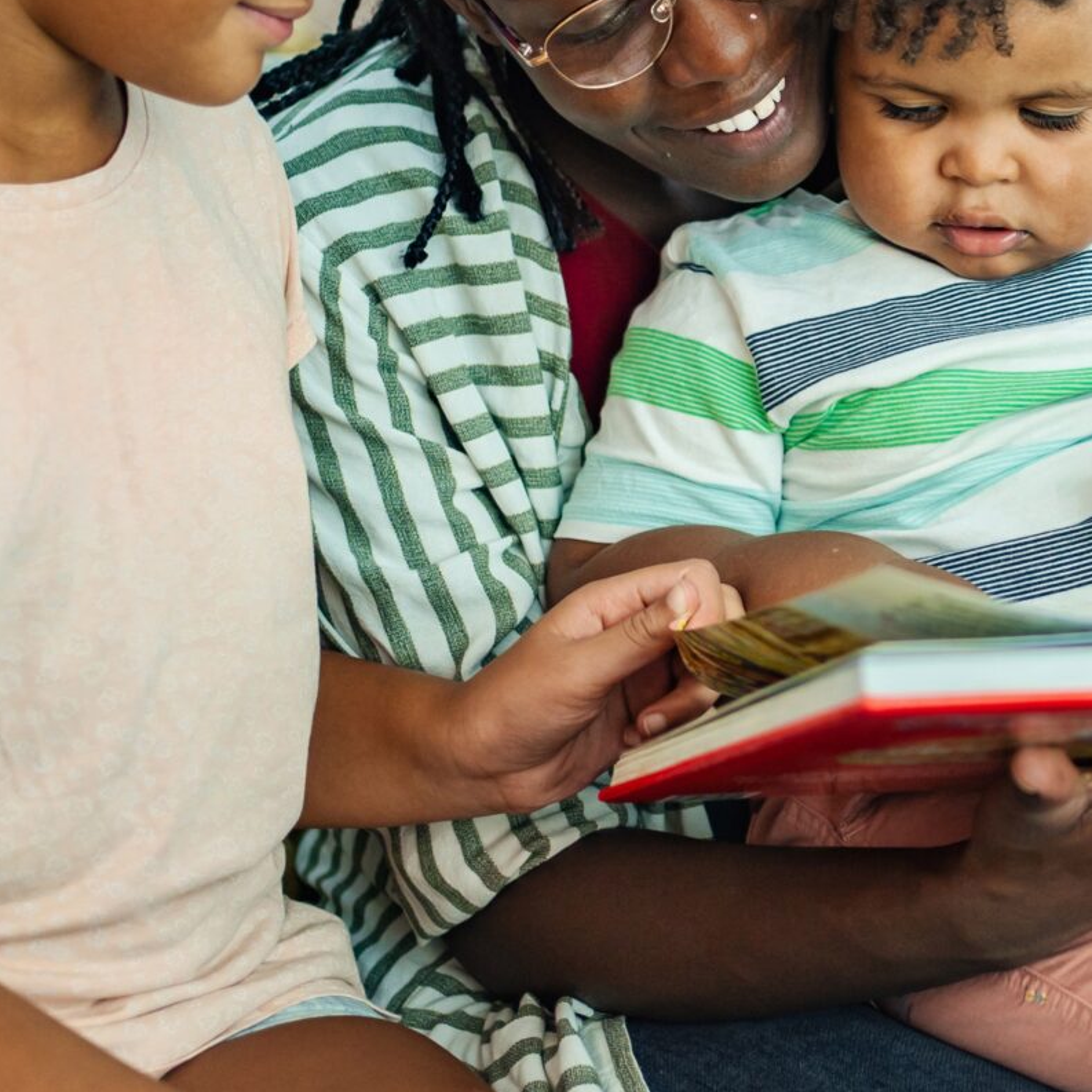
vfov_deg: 18.0
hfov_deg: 17.7
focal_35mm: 96
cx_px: 1092
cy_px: 221
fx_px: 3426
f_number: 1.8
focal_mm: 35
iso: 400
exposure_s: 1/320
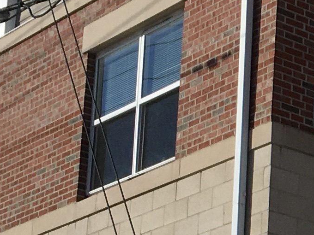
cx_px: 644
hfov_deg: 10.5
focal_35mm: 172
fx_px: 1560
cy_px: 373
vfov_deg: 8.4
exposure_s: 1/3846
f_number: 2.2
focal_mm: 4.15
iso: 25
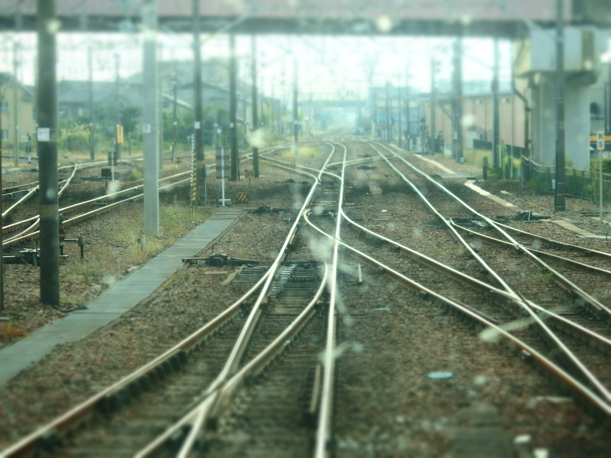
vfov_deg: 11.4
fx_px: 2295
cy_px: 229
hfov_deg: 15.2
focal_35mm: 130
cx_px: 306
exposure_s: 1/320
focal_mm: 23.5
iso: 160
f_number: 2.7
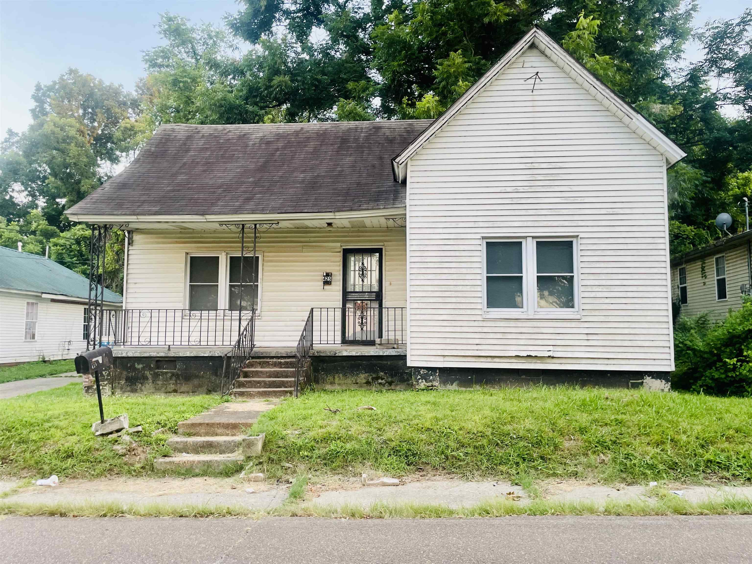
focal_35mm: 26
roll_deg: +0.3
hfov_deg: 67.3
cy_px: 282
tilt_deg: +5.6
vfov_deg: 53.1
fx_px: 565
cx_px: 376
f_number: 1.6
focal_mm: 4.2
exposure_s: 1/121
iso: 125
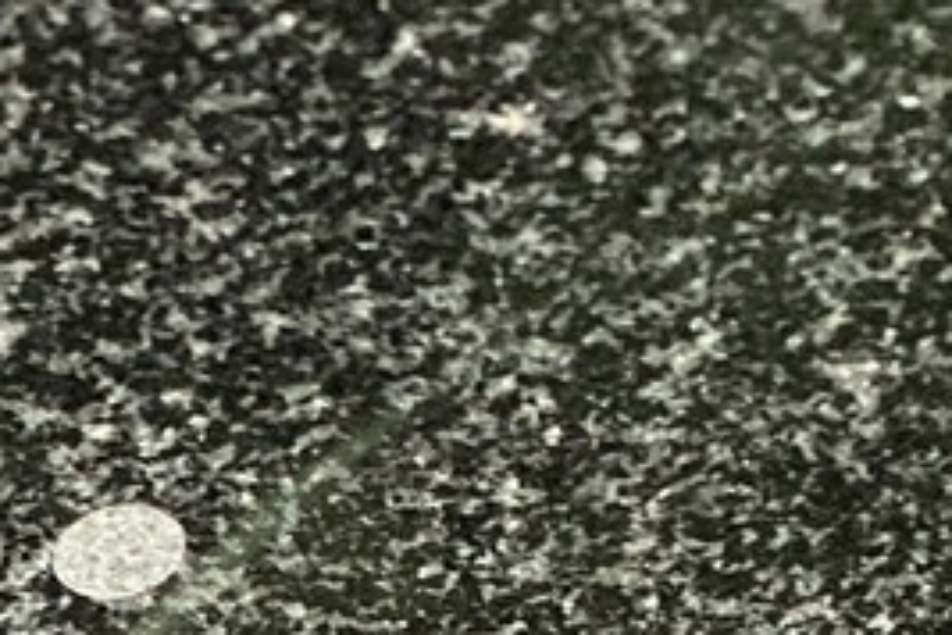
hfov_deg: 13.0
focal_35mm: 146
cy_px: 1627
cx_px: -613
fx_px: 3861
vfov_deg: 8.4
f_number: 1.8
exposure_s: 1/60
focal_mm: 4.25
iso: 160
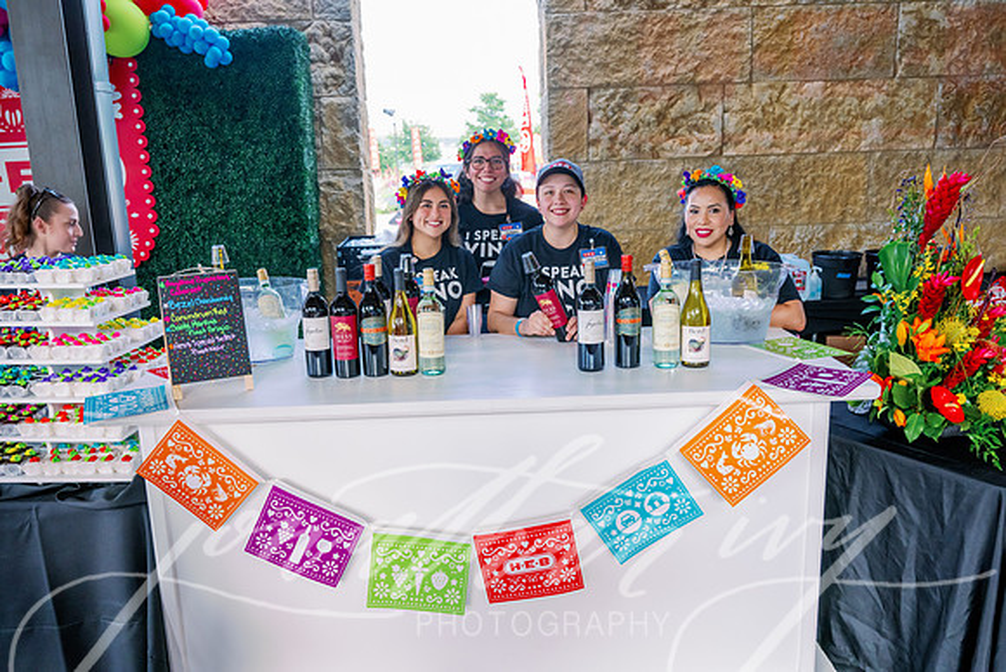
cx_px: 503
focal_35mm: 30
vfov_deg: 44.3
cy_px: 336
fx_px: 825
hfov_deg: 62.8
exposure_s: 1/400
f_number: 4.5
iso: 1250
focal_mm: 29.5
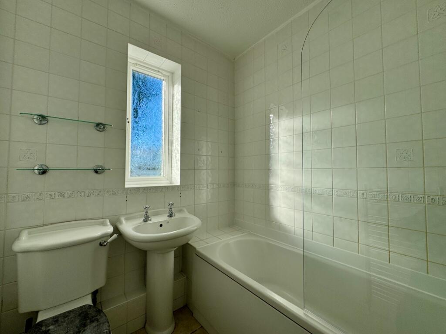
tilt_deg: +3.0
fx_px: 180
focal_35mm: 14
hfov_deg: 102.1
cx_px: 223
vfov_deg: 85.7
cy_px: 167
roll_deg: +0.0
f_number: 2.2
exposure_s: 1/456
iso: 40
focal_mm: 2.22
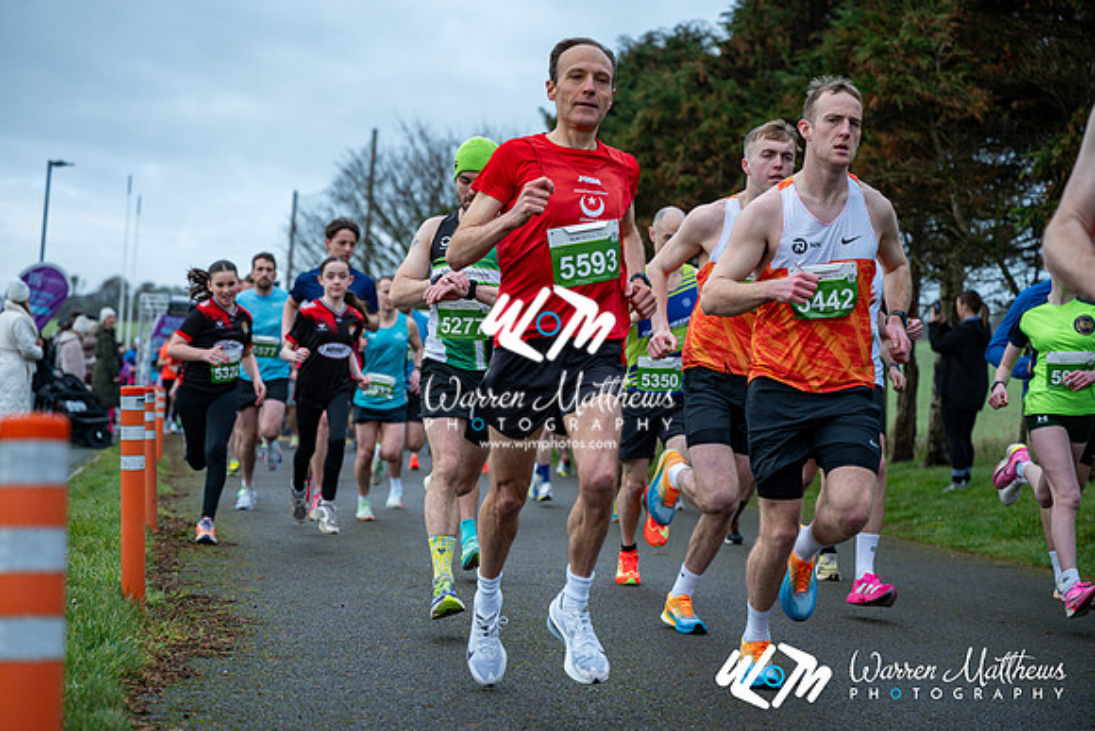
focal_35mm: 70
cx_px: 548
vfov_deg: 19.5
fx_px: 2130
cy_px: 366
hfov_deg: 28.8
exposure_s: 1/1250
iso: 280
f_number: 2.8
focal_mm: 70
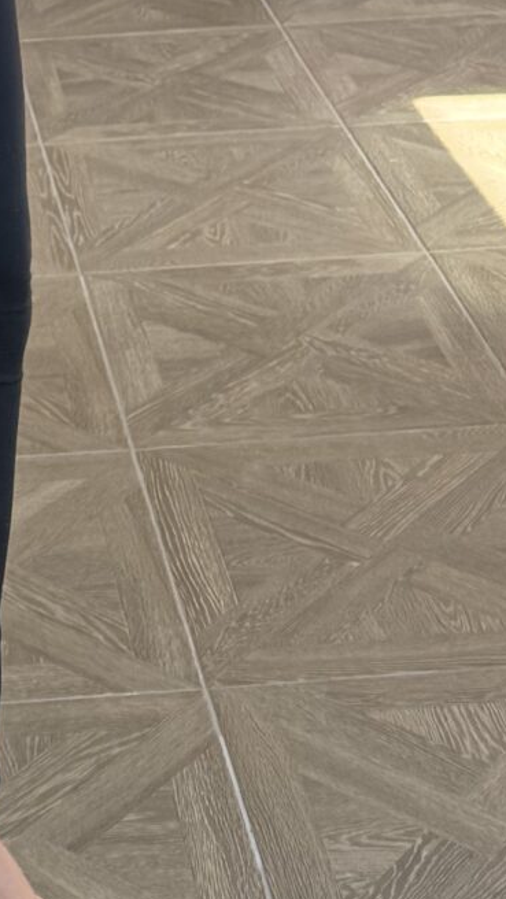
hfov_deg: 11.6
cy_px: -496
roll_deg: +2.9
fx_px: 2433
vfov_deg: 18.3
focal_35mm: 102
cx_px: -145
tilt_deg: -15.9
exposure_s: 1/121
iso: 100
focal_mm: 6.76
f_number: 1.78
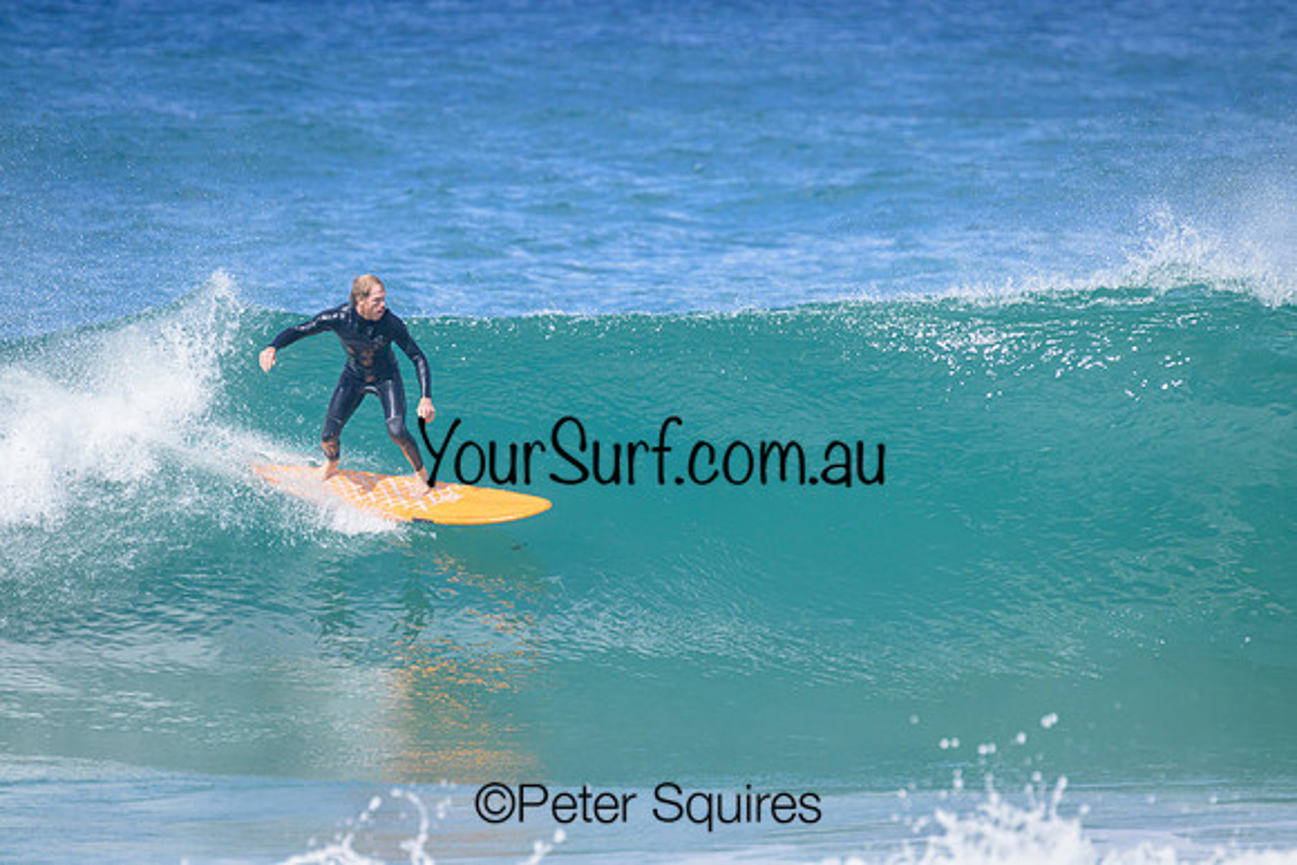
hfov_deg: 3.2
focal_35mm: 650
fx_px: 23422
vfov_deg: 2.1
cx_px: 648
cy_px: 432
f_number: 11
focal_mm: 650
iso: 1100
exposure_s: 1/2000
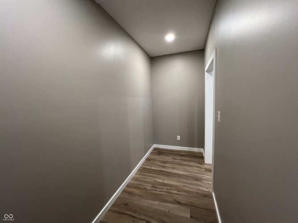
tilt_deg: -6.7
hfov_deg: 106.2
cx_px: 149
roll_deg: +2.9
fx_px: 112
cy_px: 112
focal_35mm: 13
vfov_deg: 89.9
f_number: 1.8
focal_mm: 1.57
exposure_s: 1/60
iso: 200
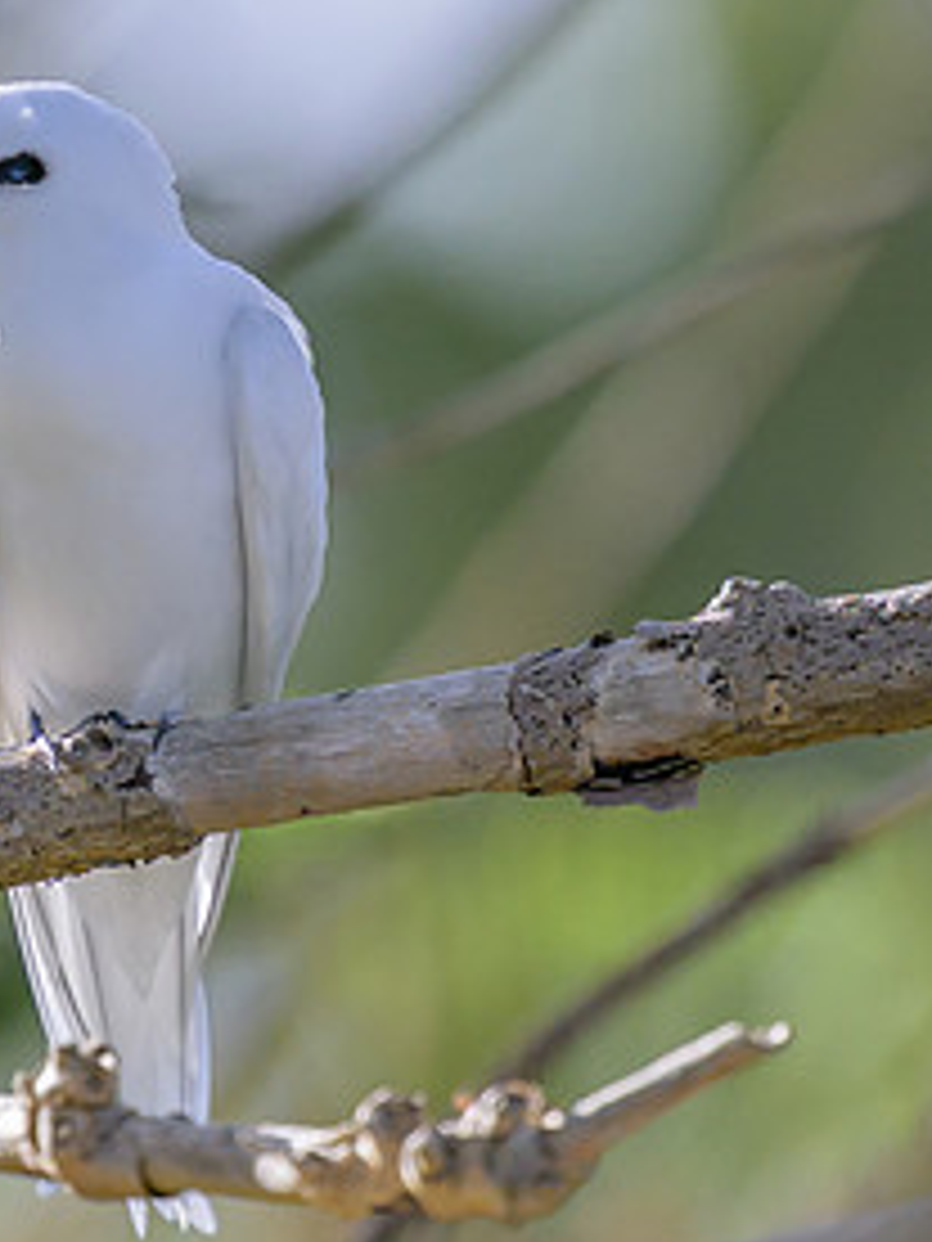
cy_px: 528
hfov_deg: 0.7
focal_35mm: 2005
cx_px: 13
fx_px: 71977
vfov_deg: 1.0
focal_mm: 400
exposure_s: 1/3200
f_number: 2.8
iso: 360
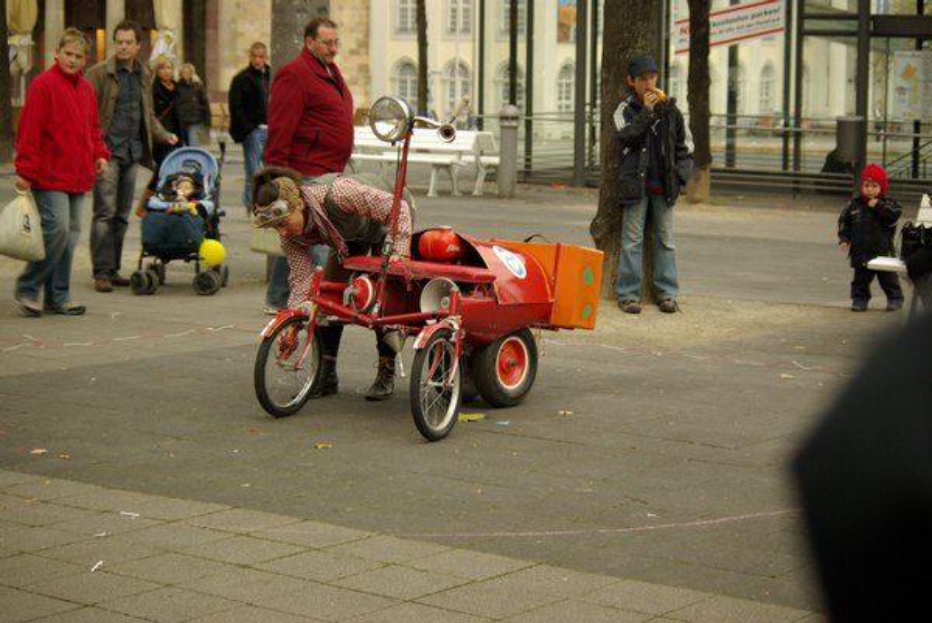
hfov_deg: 27.0
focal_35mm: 75
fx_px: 1943
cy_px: 312
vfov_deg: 18.2
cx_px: 466
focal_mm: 50
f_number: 4
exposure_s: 1/45
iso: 400
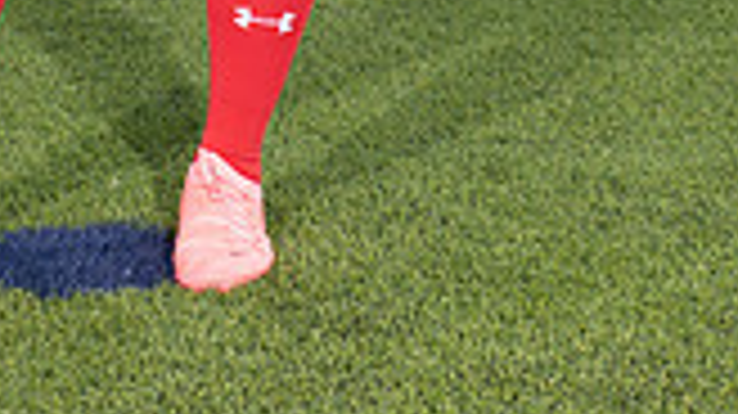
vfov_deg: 8.2
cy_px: -500
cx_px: 148
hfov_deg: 15.5
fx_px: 2699
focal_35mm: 138
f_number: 7.1
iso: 125
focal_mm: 48
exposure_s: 1/320
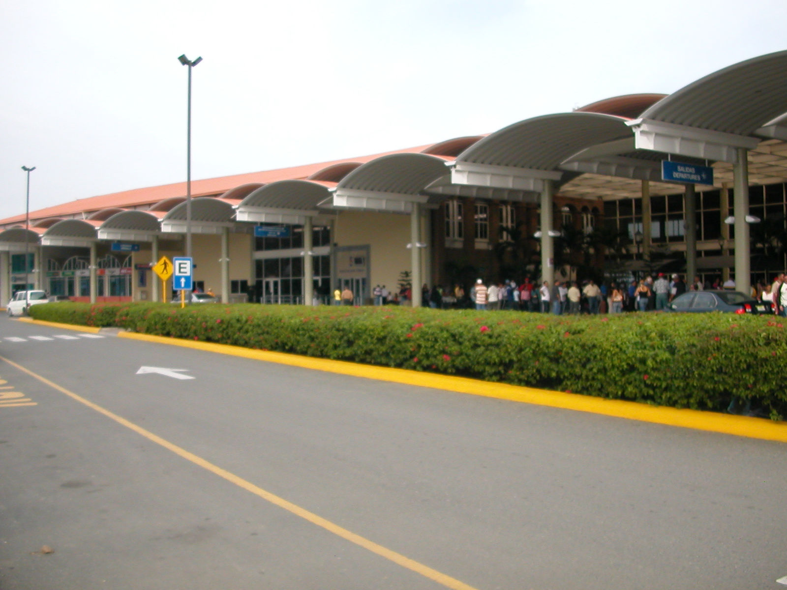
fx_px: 841
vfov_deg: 38.7
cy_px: 295
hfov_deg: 50.1
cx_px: 394
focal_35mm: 37
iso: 100
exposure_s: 1/981
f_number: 2.7
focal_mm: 5.6
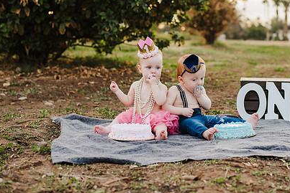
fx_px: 580
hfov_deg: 28.0
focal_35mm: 72
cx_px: 183
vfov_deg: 18.9
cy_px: 63
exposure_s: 1/500
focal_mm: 50
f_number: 2.8
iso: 400
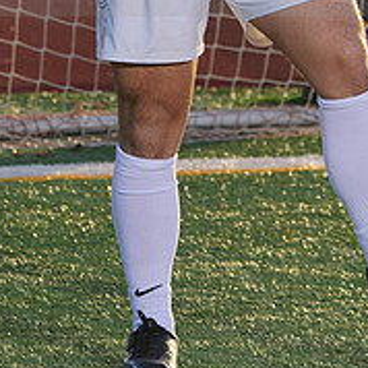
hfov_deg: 2.7
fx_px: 7722
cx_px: 181
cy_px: -50
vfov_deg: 2.7
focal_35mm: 642
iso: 100
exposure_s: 1/200
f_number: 8
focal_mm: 232
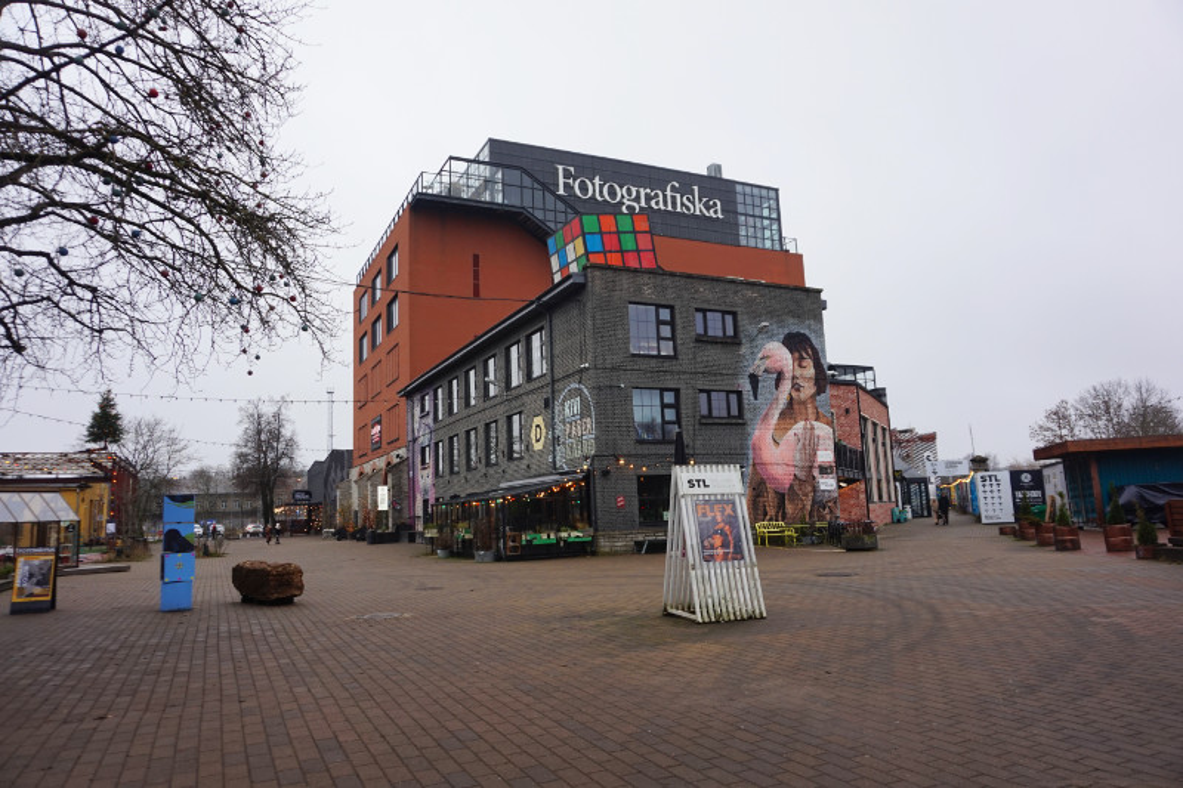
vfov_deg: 53.1
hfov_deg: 73.8
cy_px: 394
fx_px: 788
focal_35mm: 24
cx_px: 592
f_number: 4
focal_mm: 16
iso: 100
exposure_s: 1/60
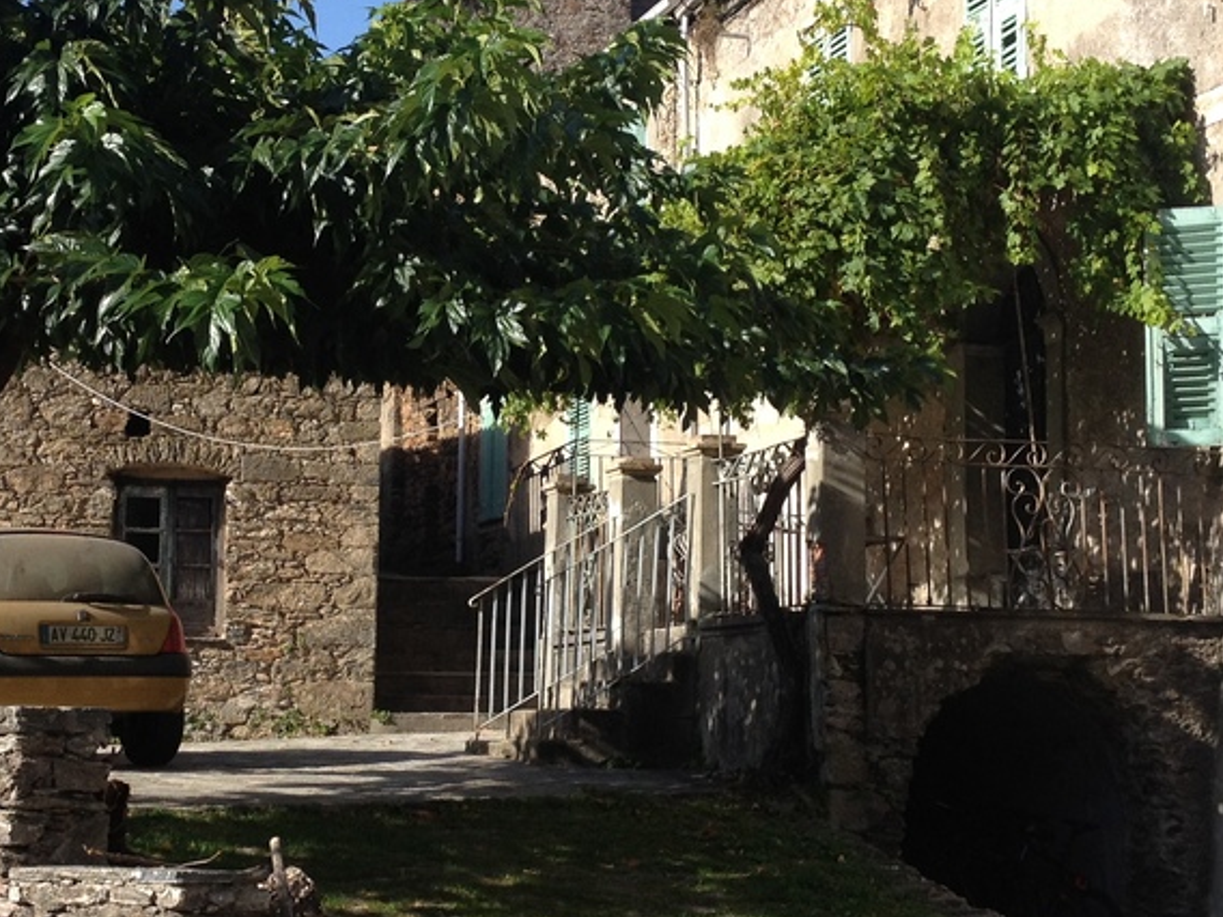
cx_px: 482
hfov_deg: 26.3
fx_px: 2614
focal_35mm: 74
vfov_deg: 19.9
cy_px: 454
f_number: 2.4
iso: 64
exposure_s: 1/1042
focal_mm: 4.28
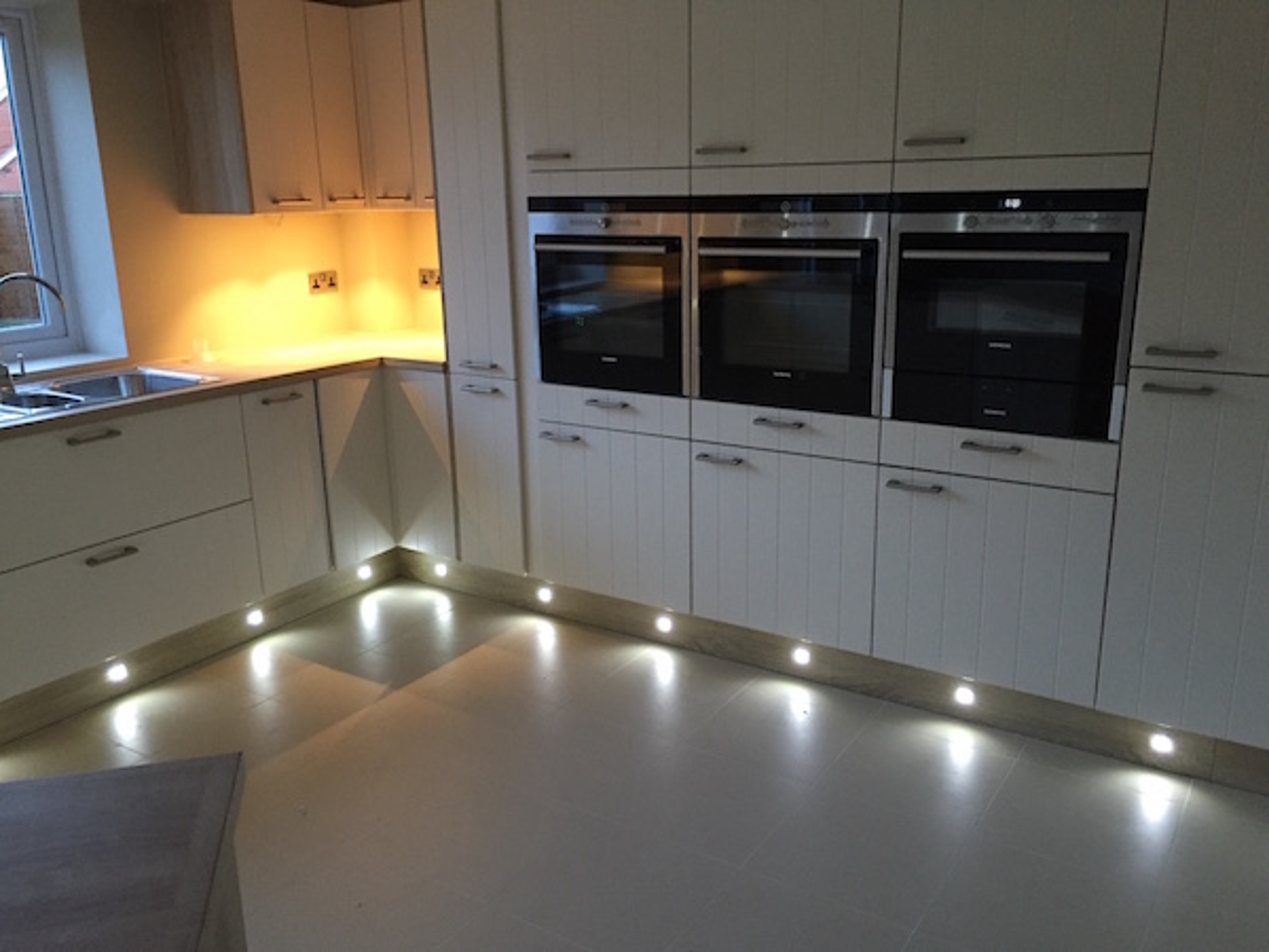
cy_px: 476
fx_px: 1063
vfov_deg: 48.2
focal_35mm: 29
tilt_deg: -15.9
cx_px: 634
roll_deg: +1.6
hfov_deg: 61.7
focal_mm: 4.15
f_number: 2.2
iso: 250
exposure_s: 1/33
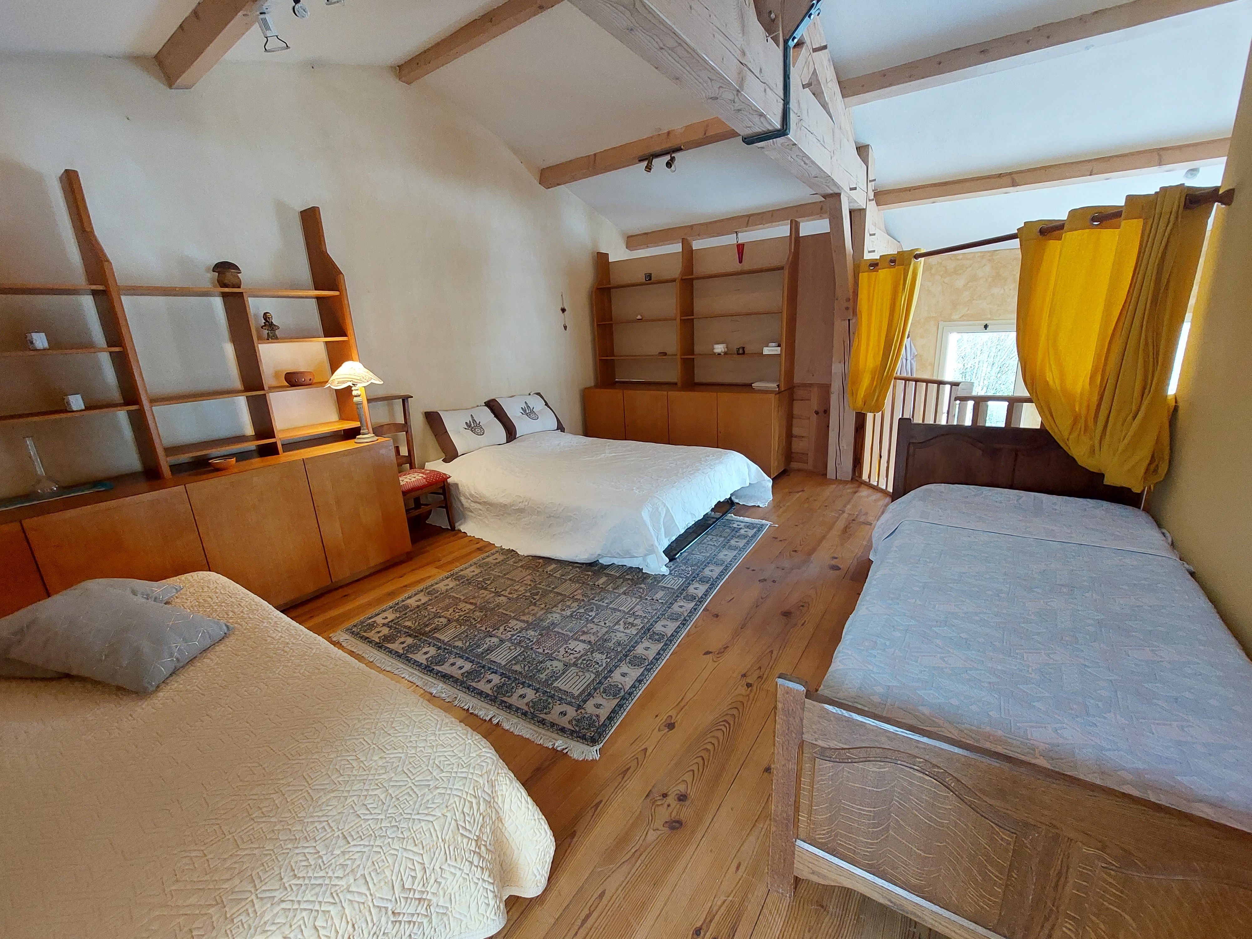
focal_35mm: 13
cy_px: 470
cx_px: 626
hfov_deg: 106.2
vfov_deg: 89.9
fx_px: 470
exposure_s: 1/50
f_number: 2.2
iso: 320
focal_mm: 1.74
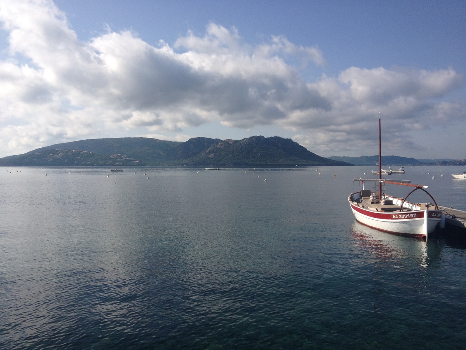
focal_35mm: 35
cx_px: 233
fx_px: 471
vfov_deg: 40.7
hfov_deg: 52.6
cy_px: 175
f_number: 2.4
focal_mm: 4.28
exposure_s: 1/2632
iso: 64
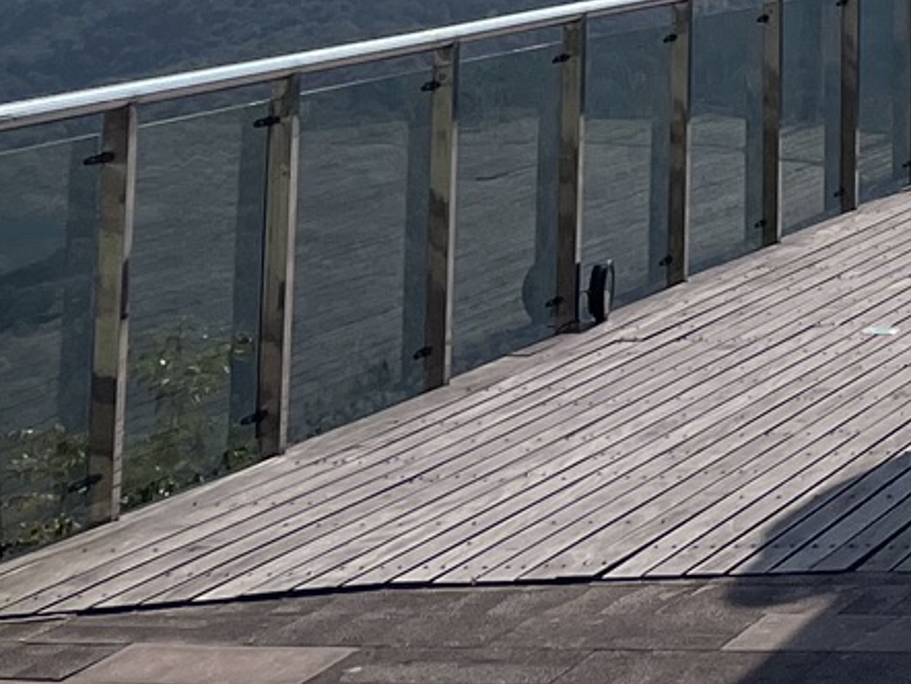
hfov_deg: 14.2
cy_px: -447
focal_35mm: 113
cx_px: 1886
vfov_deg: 12.3
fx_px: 2975
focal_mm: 5.1
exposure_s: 1/17544
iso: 32
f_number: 1.6
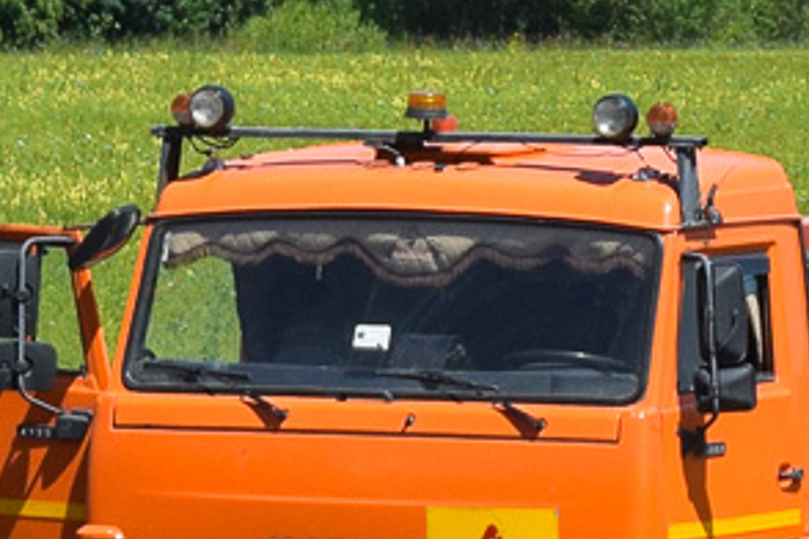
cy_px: 182
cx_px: 429
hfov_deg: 6.1
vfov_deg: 4.1
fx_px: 7574
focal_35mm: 337
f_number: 7.1
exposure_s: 1/1000
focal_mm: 55
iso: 200
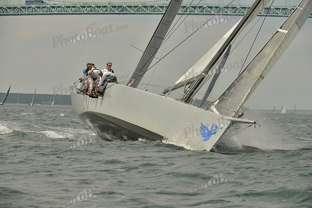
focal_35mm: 200
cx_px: 156
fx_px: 1734
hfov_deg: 10.3
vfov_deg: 6.9
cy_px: 104
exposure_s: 1/1250
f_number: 8
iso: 280
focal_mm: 200
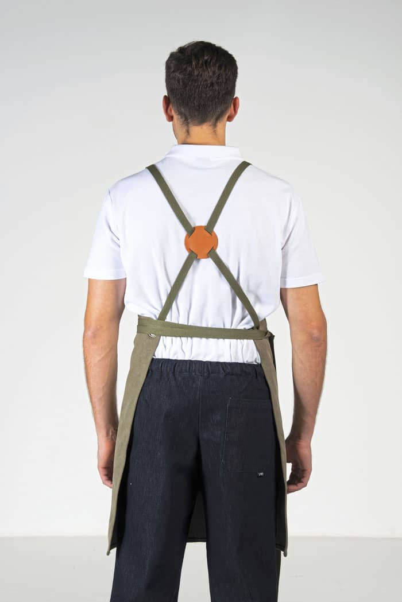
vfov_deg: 18.3
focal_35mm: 112
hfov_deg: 12.2
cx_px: 201
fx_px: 1875
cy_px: 301
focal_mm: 112
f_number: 16
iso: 100
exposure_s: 1/125
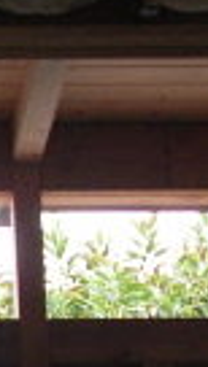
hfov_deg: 6.4
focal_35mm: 179
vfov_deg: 12.0
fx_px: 1746
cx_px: -362
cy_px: 262
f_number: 3.5
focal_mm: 8.9
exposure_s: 1/94.4
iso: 100
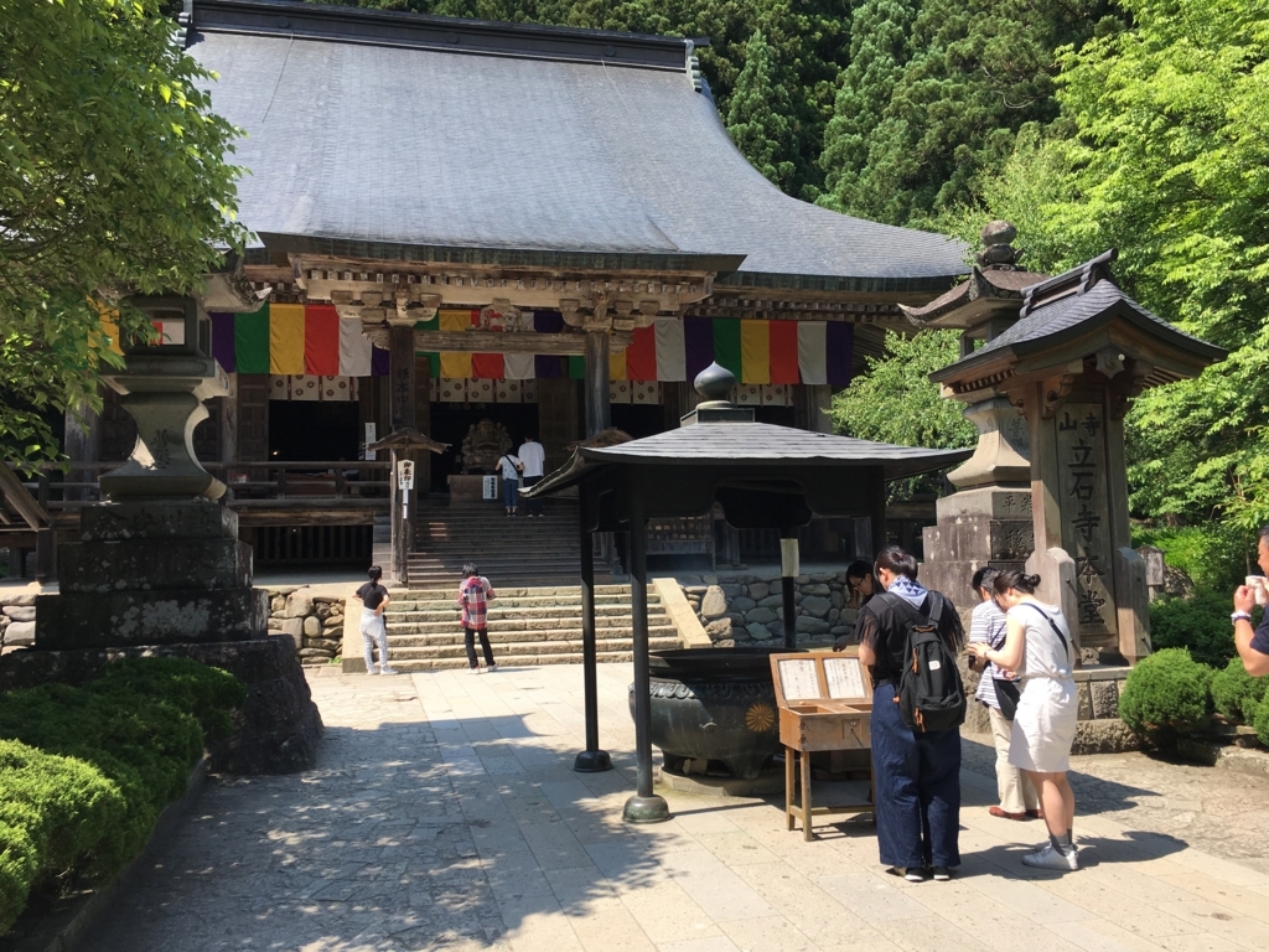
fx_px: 1063
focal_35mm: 29
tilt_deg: +5.9
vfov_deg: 48.2
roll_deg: +1.3
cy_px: 476
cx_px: 634
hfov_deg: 61.7
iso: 25
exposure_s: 1/769
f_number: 2.2
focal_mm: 4.15
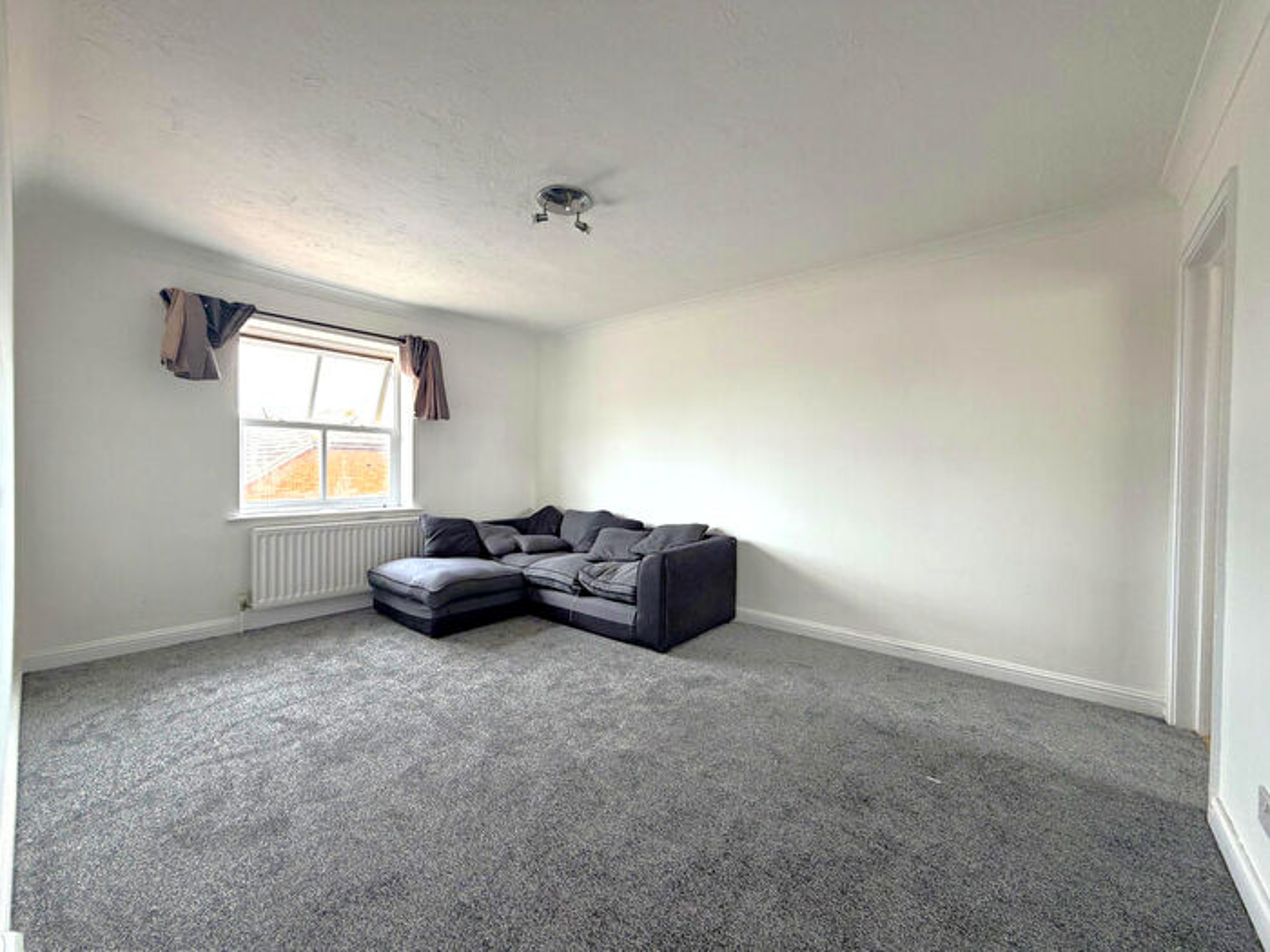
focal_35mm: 14
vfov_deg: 85.7
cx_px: 635
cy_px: 476
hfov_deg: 102.1
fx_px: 514
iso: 200
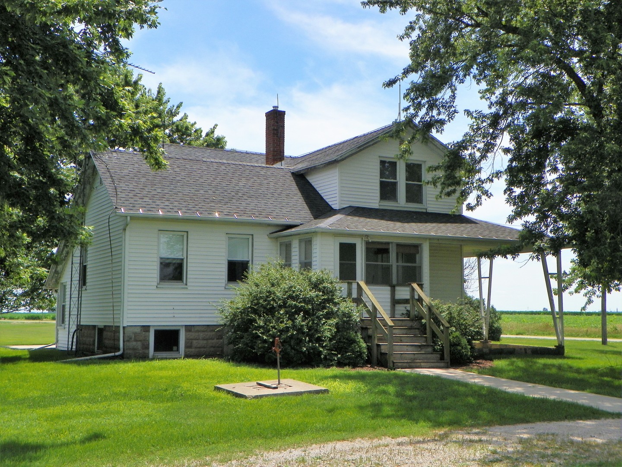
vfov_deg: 30.3
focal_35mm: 48
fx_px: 862
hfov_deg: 39.7
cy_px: 234
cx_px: 311
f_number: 5
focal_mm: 8.5
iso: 64
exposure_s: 1/500
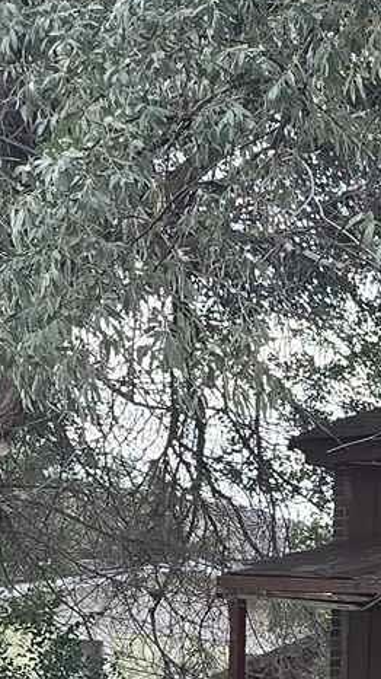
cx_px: 663
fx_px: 2228
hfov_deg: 9.4
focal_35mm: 124
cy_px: 680
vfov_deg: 16.9
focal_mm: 6.3
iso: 160
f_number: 1.7
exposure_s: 1/180
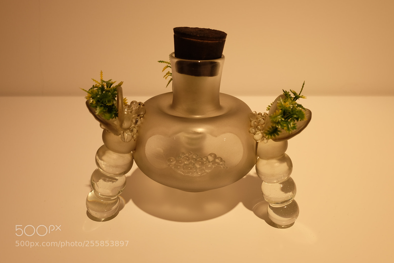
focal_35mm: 35
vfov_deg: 37.8
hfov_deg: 54.4
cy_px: 132
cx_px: 197
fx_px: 383
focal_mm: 23
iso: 200
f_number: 5.6
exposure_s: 1/45
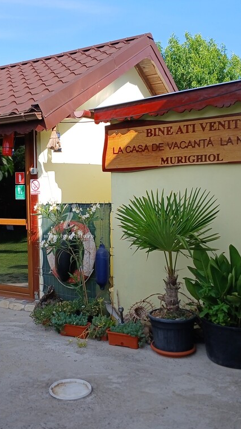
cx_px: 64
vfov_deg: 52.8
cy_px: 215
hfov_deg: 30.7
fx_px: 432
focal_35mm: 38
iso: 20
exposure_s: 1/277
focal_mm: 3.98
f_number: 1.8
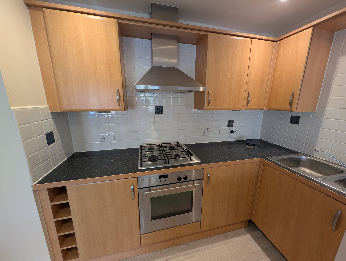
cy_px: 130
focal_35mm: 12
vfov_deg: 94.6
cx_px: 173
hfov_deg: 110.5
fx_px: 120
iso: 90
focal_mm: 2.23
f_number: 1.95
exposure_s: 1/25.1
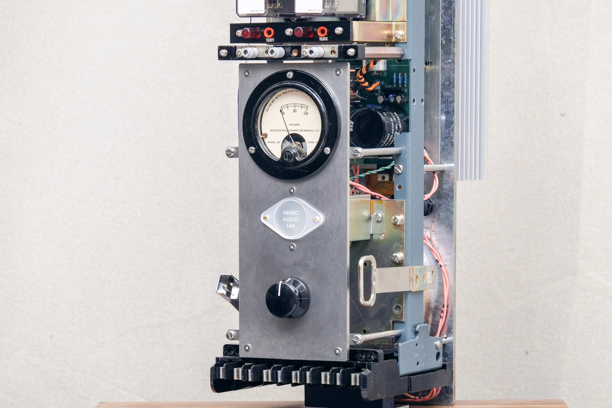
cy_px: 204
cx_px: 306
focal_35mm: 174
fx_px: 2958
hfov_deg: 11.8
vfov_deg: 7.9
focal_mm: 116.1
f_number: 8
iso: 500
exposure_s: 1/15
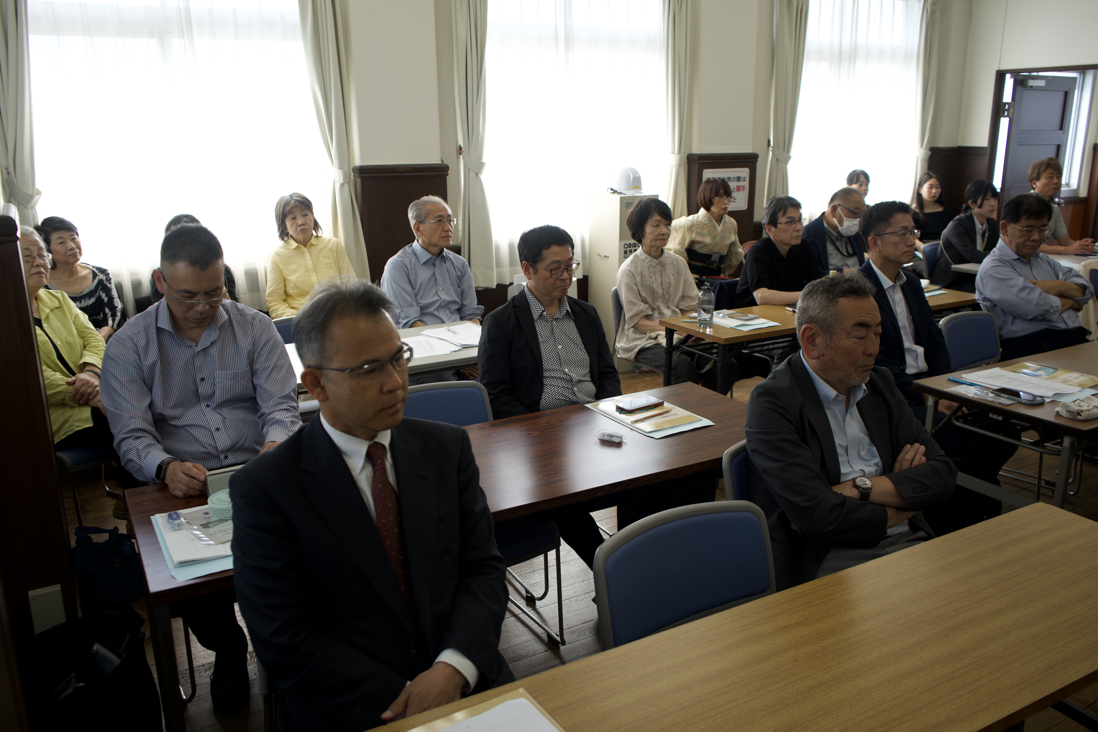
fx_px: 854
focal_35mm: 28
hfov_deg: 65.5
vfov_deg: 46.4
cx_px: 549
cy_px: 366
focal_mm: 28
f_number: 4
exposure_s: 1/160
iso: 250
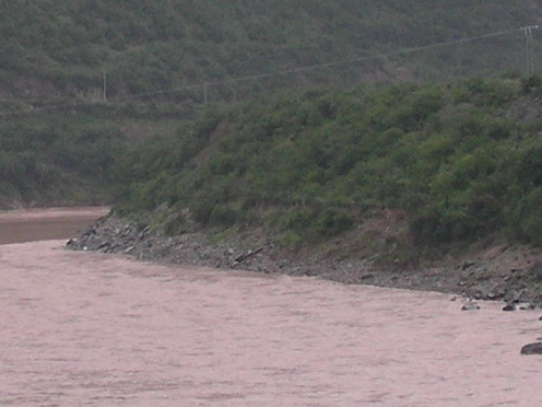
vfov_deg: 5.7
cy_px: -116
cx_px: 199
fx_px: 4071
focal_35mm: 260
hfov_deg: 7.6
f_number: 4
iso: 50
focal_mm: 10.5
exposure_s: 1/190
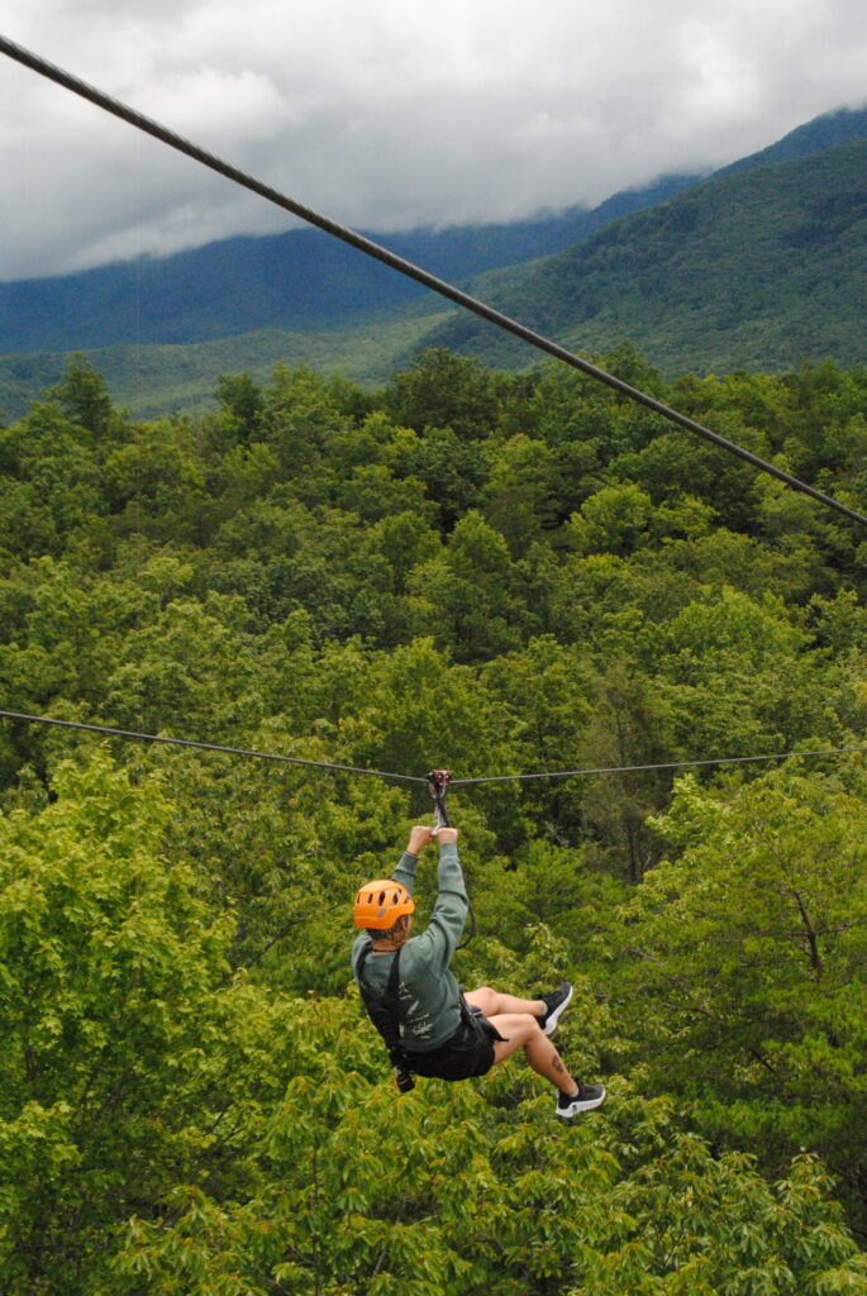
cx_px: 434
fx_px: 1730
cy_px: 648
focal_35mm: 48
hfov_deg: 28.1
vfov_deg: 41.1
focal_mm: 32
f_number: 14
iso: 1600
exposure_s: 1/800
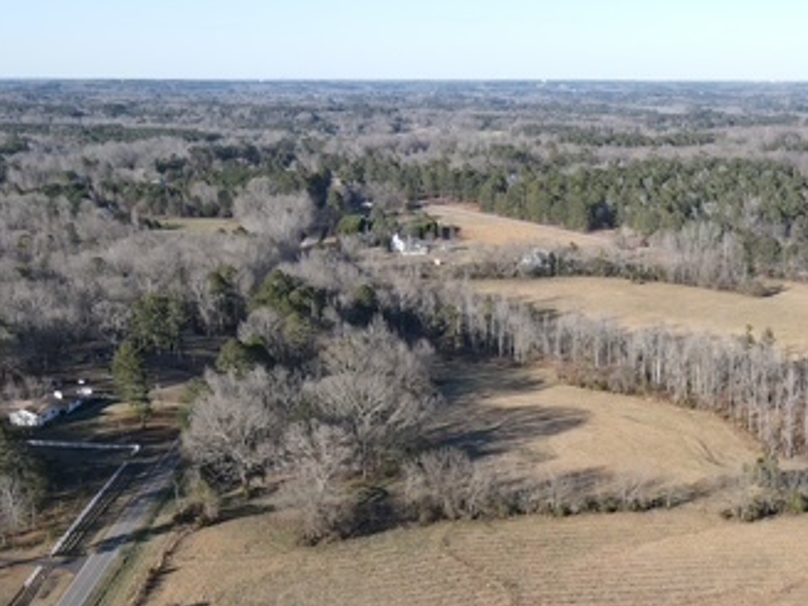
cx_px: 595
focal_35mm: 47
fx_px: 1097
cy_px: 586
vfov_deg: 29.1
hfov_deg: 39.5
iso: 110
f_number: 2.8
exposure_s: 1/320
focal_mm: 4.5
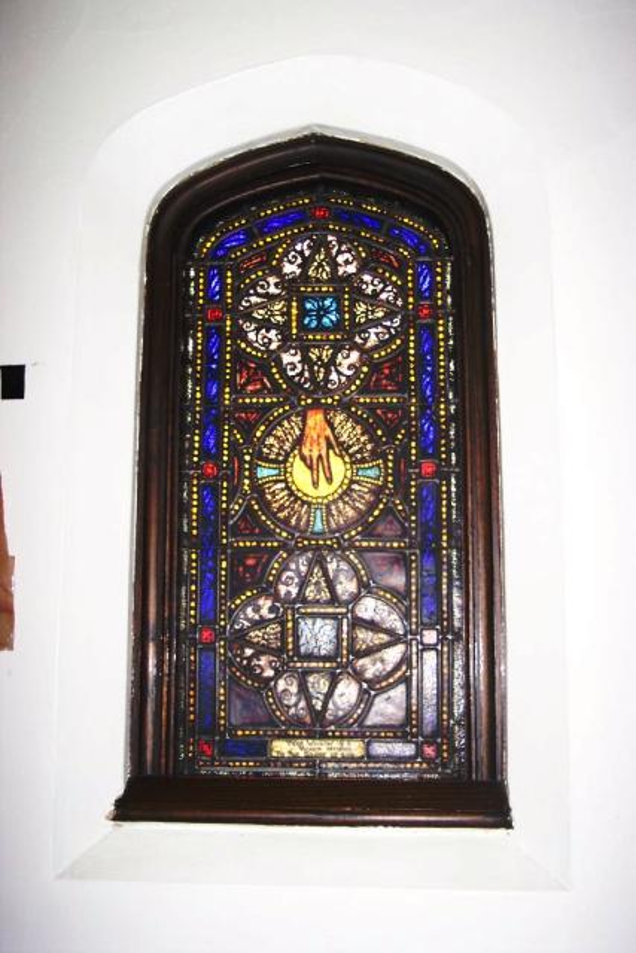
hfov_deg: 35.1
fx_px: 1006
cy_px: 476
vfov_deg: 50.7
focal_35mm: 38
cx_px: 318
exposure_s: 1/30
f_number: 2.8
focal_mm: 8
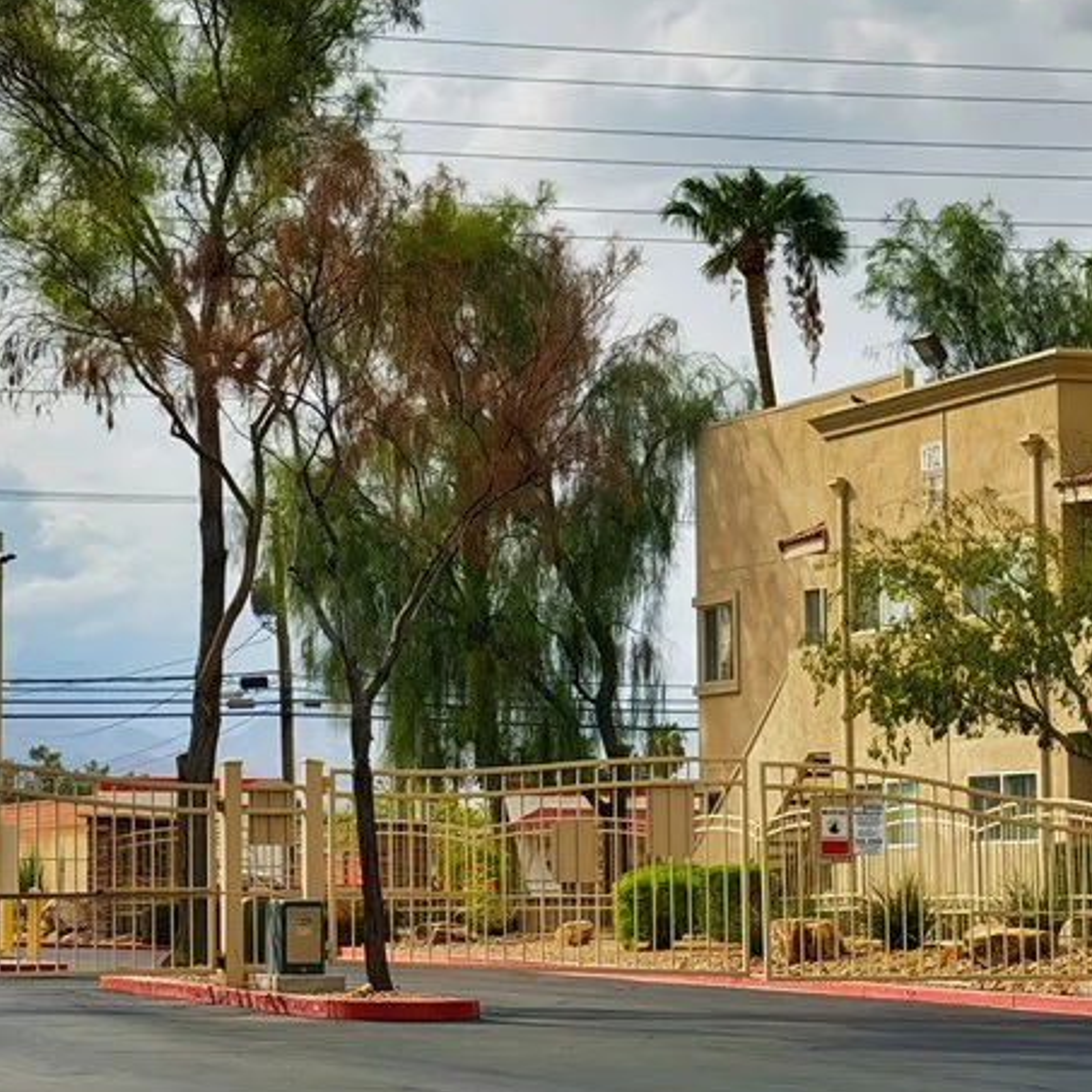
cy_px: 468
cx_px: 268
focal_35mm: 108
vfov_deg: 16.1
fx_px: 3855
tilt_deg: +6.6
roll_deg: +0.8
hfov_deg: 16.0
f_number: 1.78
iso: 64
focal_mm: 6.76
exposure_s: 1/11364
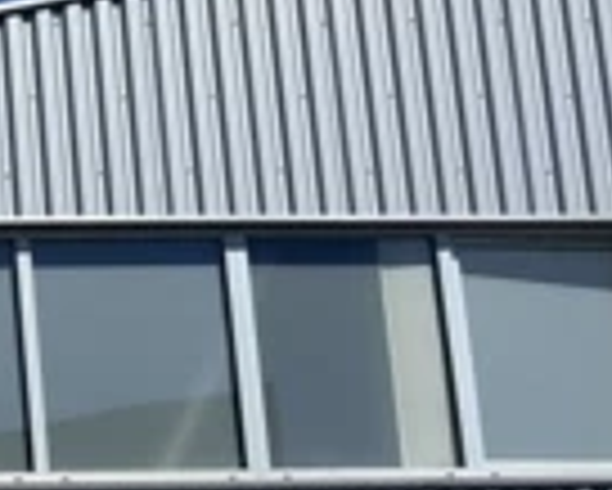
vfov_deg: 13.9
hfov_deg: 14.6
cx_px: -614
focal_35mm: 108
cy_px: 589
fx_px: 1958
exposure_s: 1/7576
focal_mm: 6.86
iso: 80
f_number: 1.78
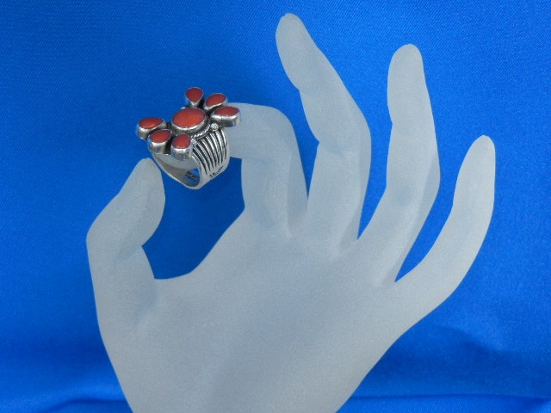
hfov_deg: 25.3
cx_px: 276
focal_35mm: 77
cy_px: 206
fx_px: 1226
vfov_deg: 19.1
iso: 361
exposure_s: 1/30
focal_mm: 13.9
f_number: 4.3
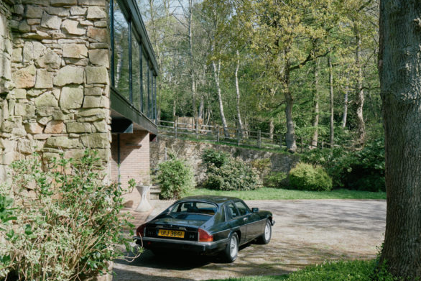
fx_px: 444
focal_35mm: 38
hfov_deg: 50.7
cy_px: 146
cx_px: 213
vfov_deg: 35.1
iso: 200
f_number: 7.1
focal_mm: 19.4
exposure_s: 1/160
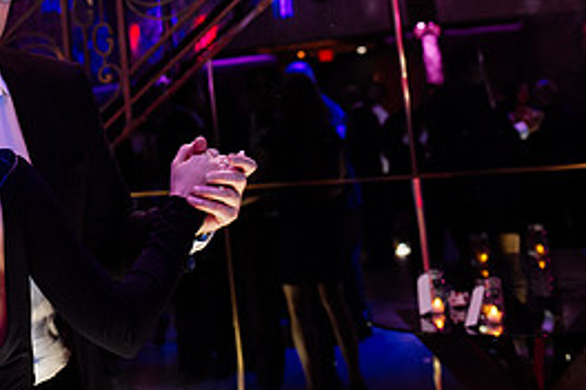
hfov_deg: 24.9
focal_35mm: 77
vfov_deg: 17.4
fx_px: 1253
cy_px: 12
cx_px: -13
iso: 2000
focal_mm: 35
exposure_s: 1/200
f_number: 3.2
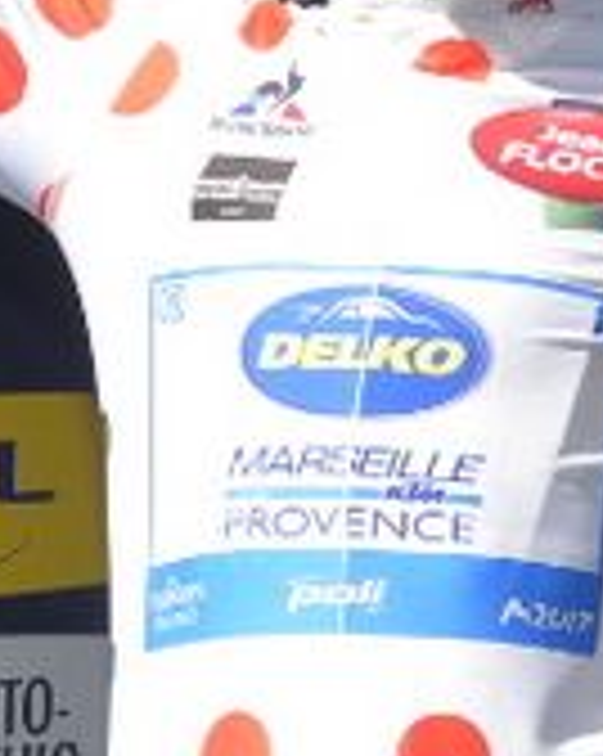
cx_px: 702
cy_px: 47
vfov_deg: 5.2
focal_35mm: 369
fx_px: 8247
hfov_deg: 4.2
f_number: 16
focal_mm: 55
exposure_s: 1/250
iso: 400
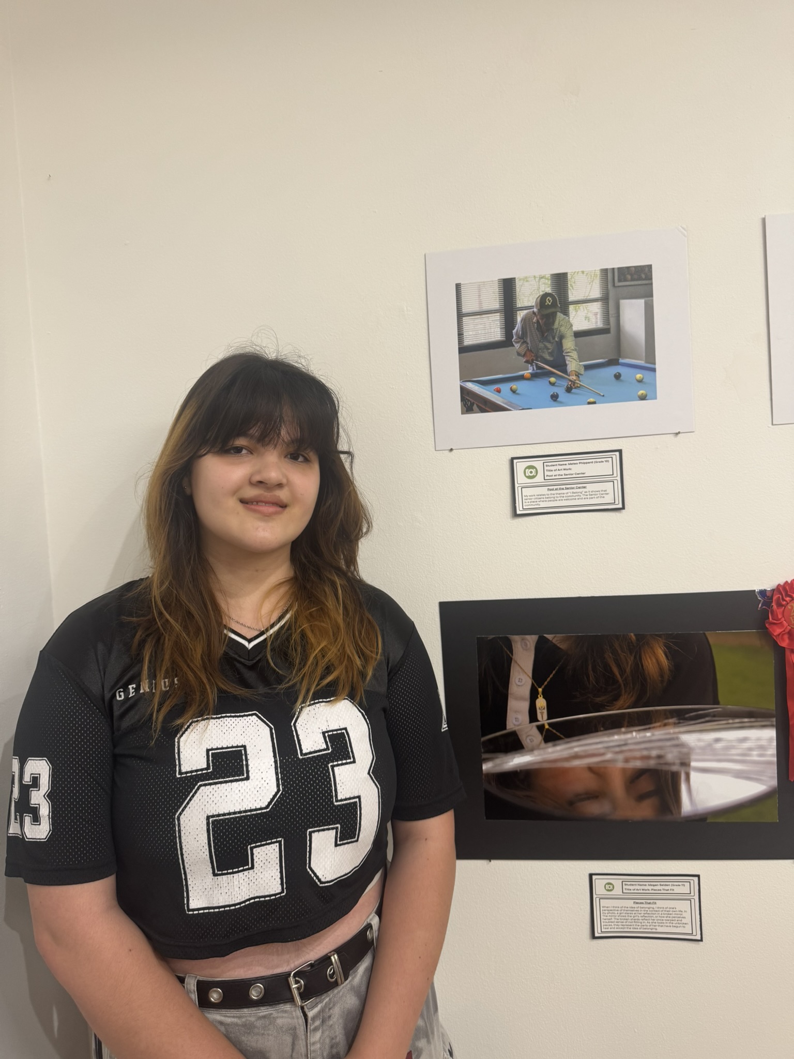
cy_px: 530
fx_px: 734
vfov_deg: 71.6
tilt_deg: -3.1
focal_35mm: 24
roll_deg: +3.7
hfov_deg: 56.8
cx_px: 397
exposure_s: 1/60
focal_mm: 6.76
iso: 125
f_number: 1.78
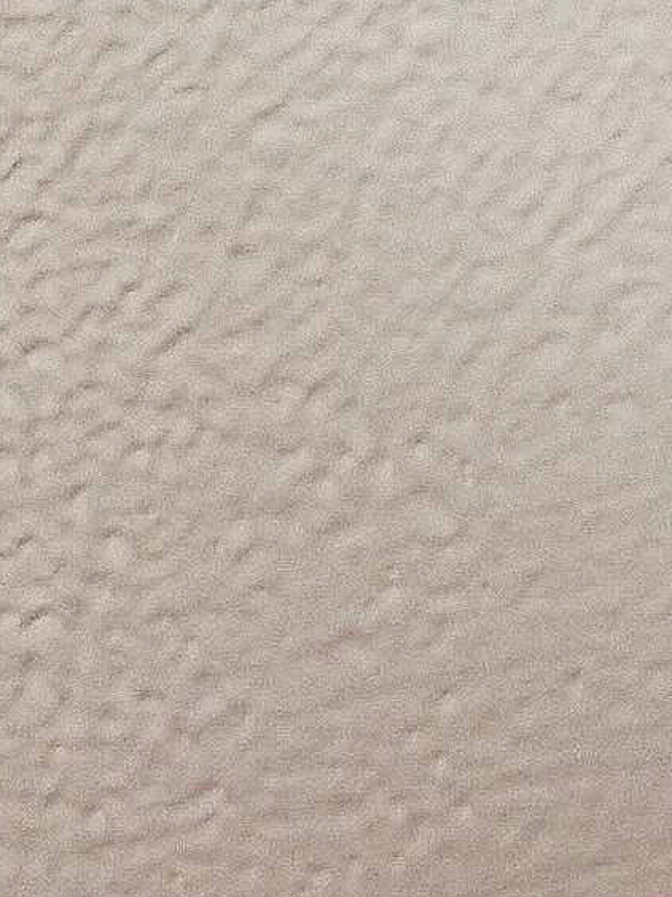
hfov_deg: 4.8
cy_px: -1530
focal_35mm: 298
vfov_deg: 6.2
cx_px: 1704
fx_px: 7716
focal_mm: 5.58
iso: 64
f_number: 1.8
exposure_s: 1/100
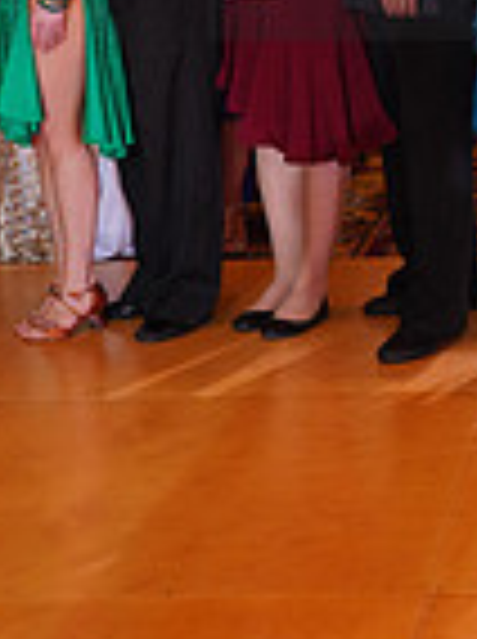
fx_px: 2396
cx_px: 698
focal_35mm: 130
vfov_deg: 14.8
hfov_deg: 11.0
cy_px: -79
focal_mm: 33
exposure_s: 1/200
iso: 1600
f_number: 5.6
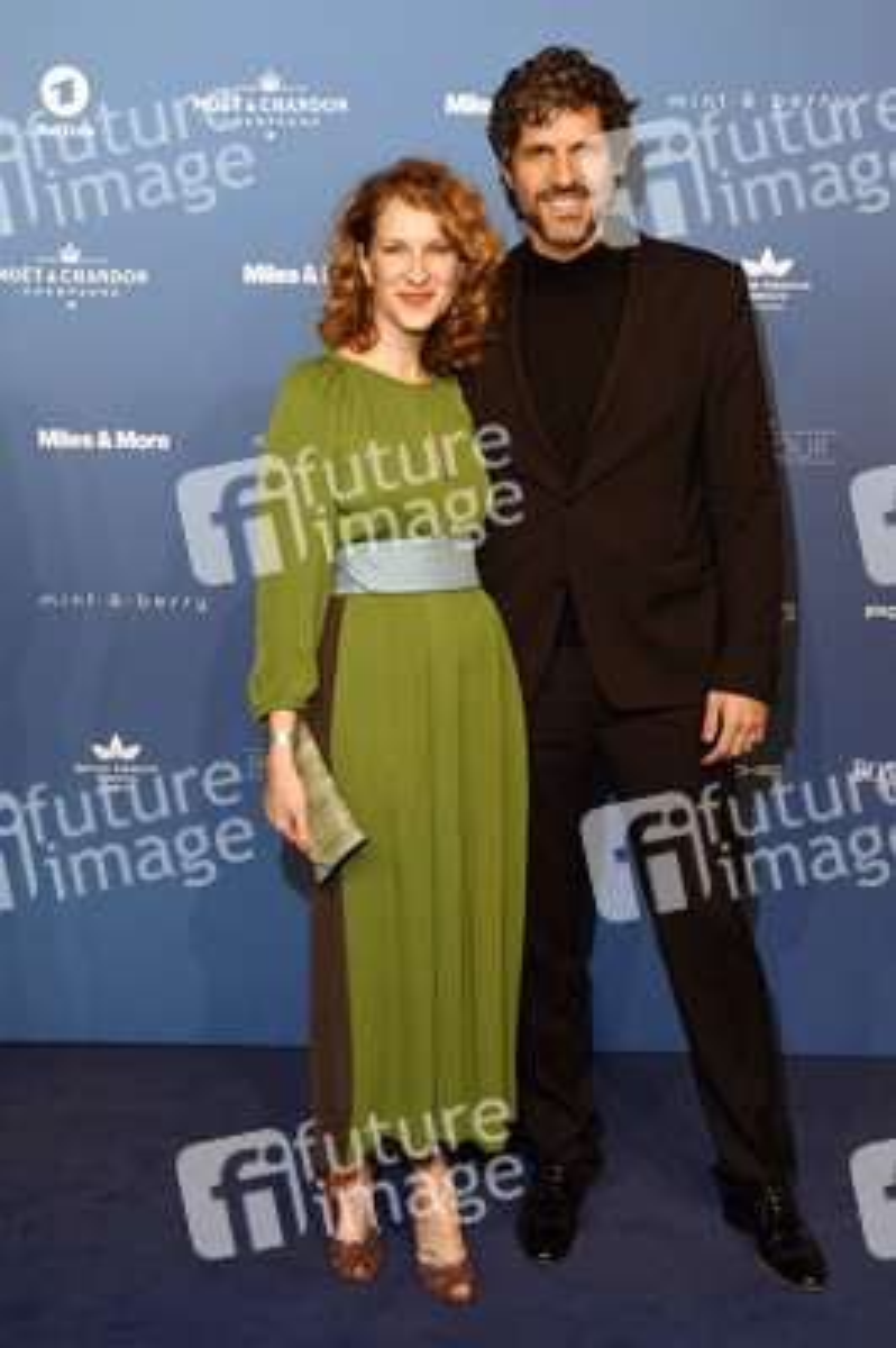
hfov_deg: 25.7
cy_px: 674
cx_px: 448
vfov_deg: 37.9
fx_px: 1963
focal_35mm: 52
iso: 400
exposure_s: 1/320
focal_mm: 35
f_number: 4
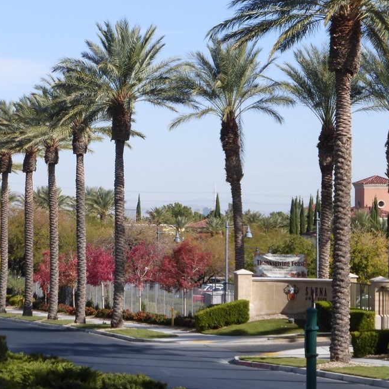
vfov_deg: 10.6
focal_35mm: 165
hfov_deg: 10.6
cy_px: 205
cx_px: 98
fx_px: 2098
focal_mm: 19.4
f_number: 5.3
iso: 100
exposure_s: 1/500
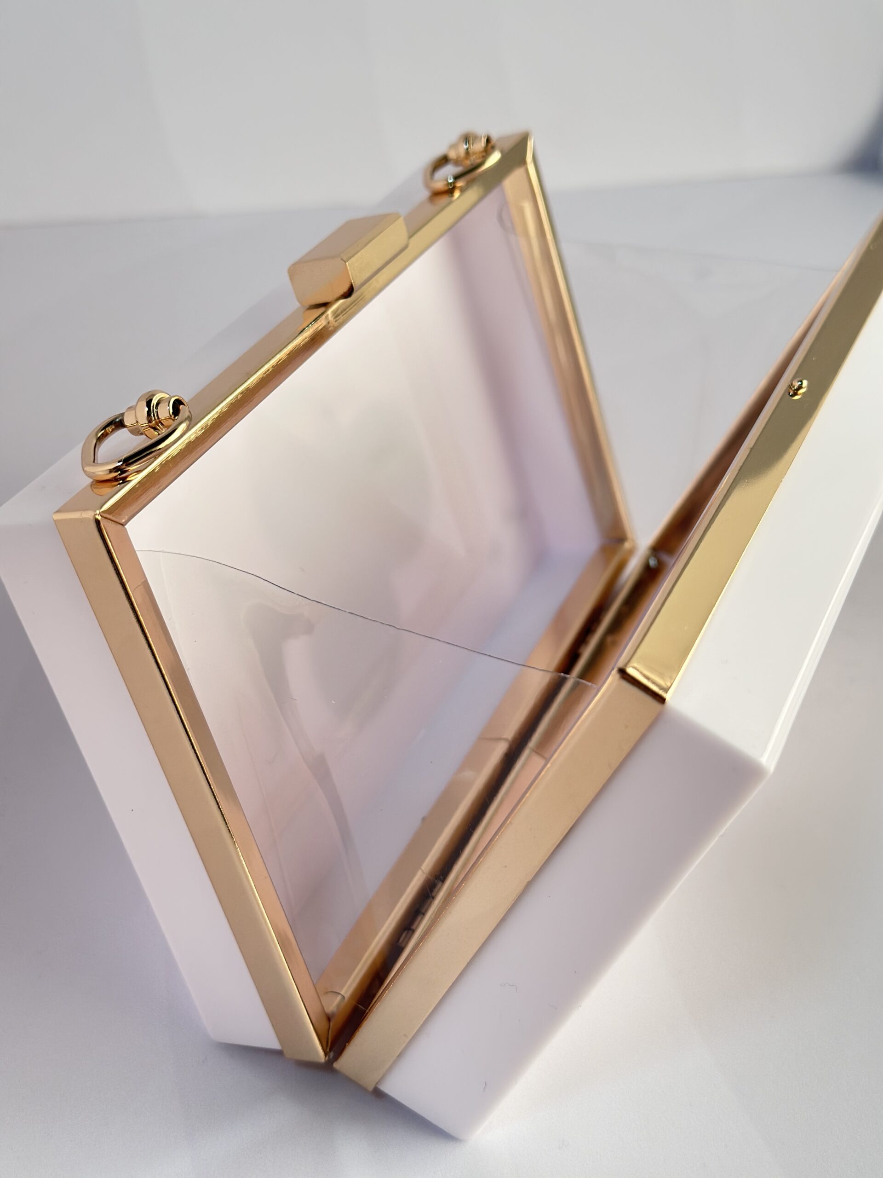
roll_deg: -4.5
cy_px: 589
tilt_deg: -35.1
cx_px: 442
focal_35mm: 48
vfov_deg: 39.7
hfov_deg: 30.3
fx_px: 1633
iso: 80
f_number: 1.78
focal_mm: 6.86
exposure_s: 1/132
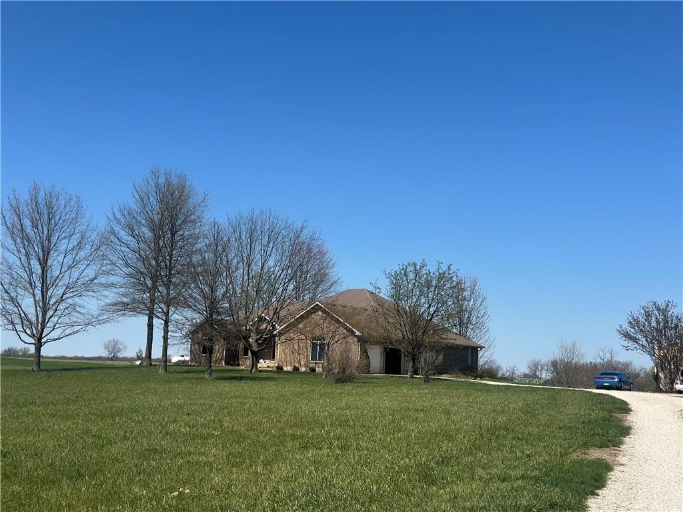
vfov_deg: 30.3
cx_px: 342
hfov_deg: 39.7
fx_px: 947
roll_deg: +0.1
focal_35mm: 48
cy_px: 256
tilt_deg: +5.3
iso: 100
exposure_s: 1/7092
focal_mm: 6.86
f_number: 1.78
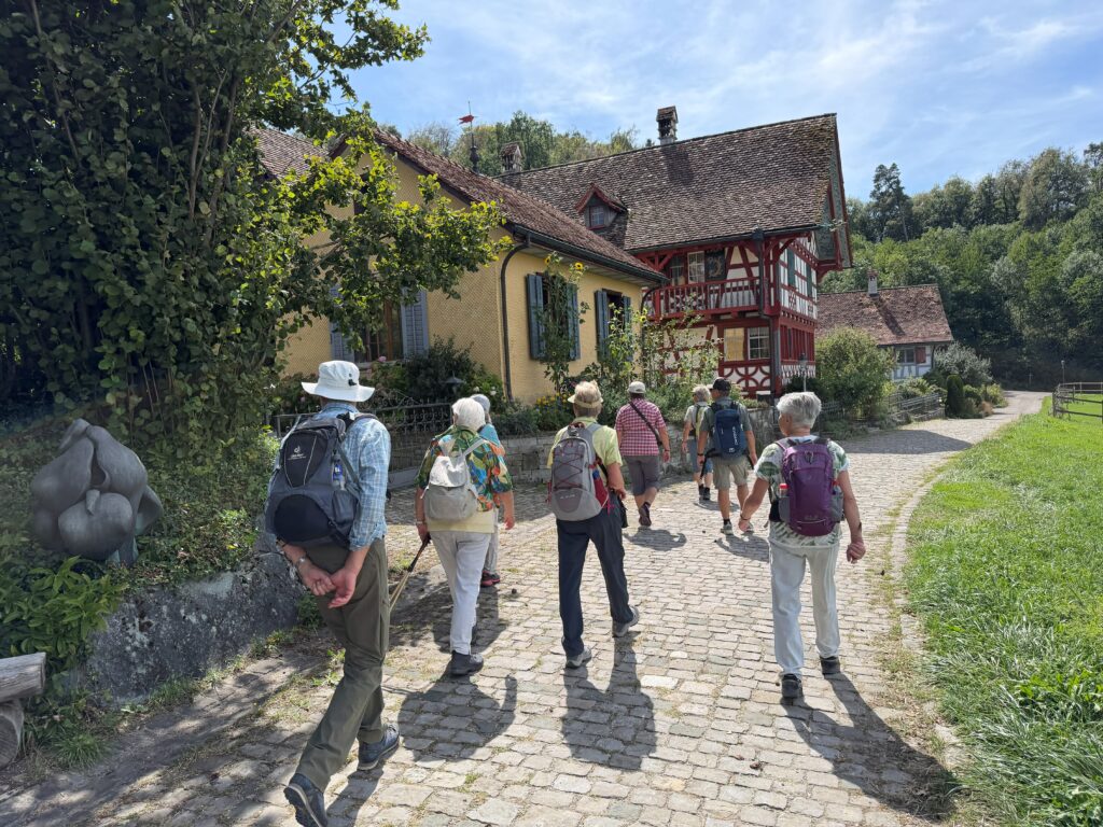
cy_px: 414
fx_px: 765
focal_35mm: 24
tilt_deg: -1.2
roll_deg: +2.1
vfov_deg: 56.8
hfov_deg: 71.6
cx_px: 552
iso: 100
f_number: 1.78
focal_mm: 6.76
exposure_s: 1/3953
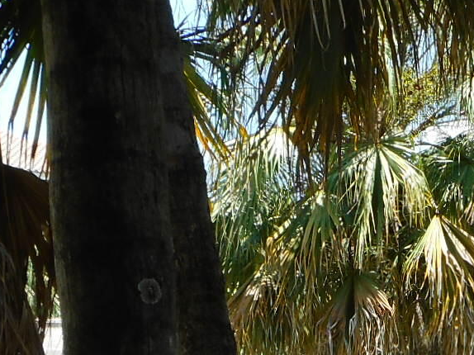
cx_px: 491
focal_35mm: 99
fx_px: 1355
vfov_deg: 14.4
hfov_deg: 19.2
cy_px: 444
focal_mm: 4.5
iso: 80
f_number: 3.7
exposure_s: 1/200
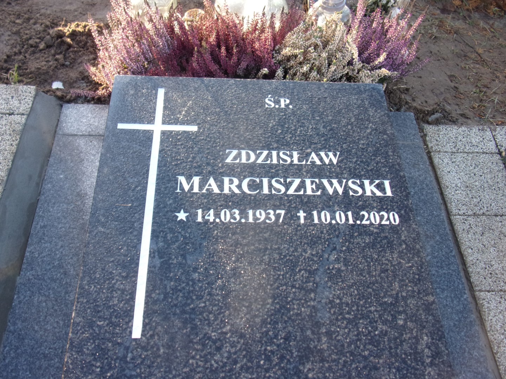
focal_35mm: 28
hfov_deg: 63.4
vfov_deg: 49.7
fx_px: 409
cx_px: 253
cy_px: 190
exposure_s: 1/42
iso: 80
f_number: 3.4
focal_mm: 5
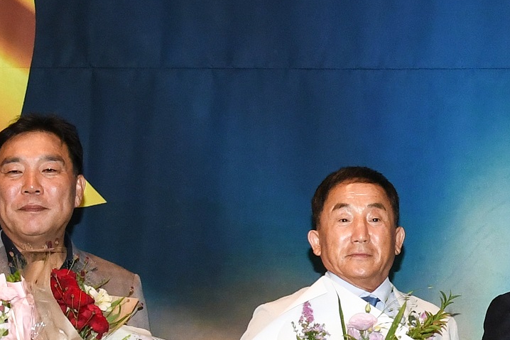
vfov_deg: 7.5
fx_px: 2607
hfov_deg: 10.9
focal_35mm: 184
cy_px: 140
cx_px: 693
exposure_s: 1/60
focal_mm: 32
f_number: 7.1
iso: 800
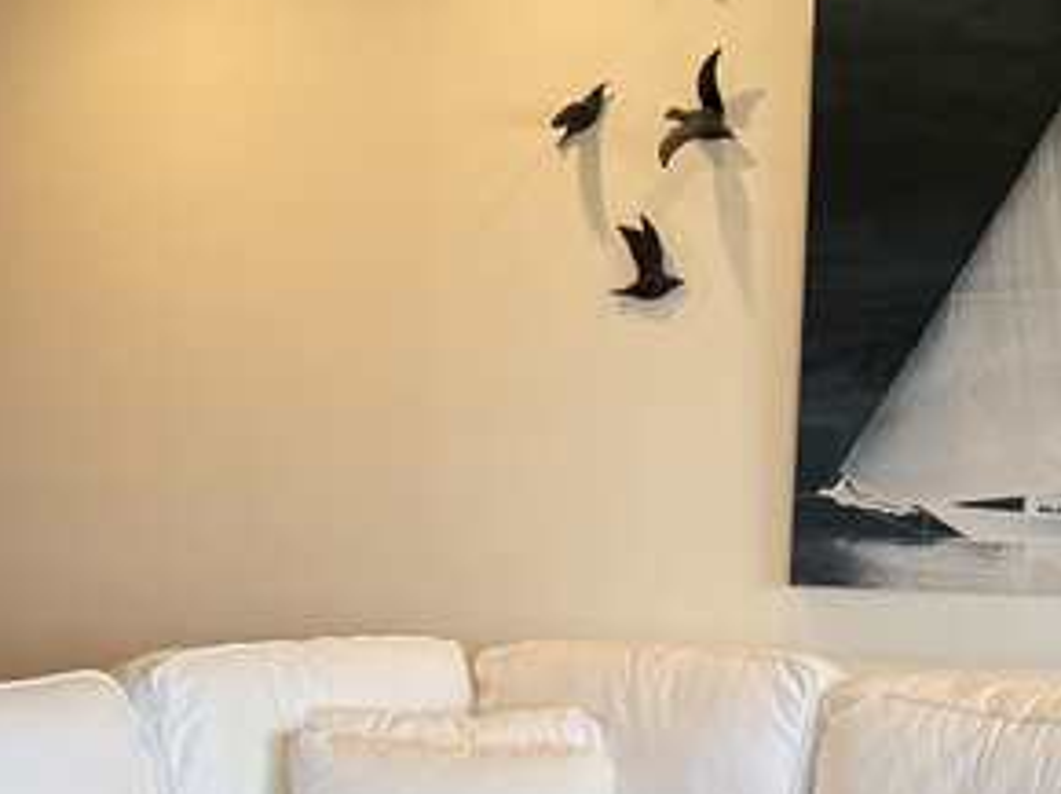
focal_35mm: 106
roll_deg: +0.9
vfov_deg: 13.4
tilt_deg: -10.2
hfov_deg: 18.0
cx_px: -77
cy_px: 1048
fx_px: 3246
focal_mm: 6.76
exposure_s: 1/120
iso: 100
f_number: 1.78
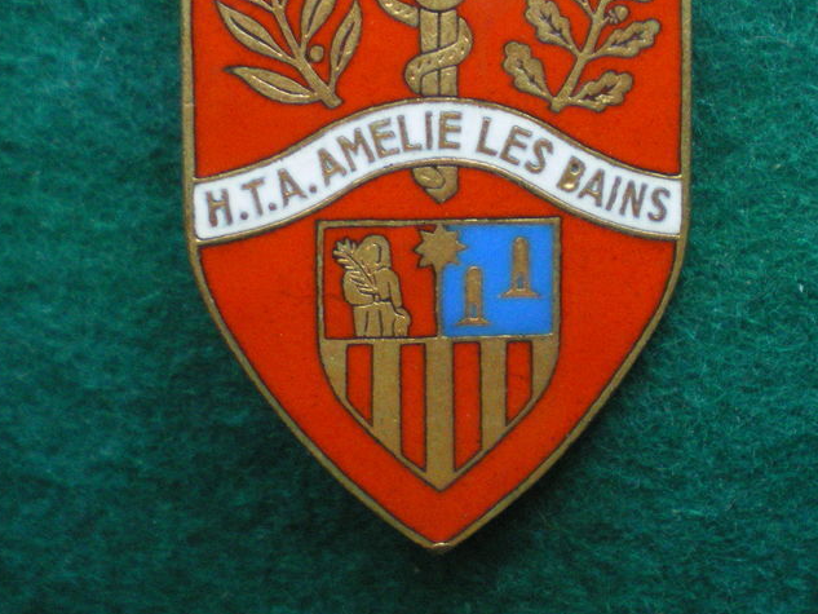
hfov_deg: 32.2
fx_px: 1418
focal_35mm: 60
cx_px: 420
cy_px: 156
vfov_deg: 24.2
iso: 400
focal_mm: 6.3
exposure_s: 1/25
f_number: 3.1
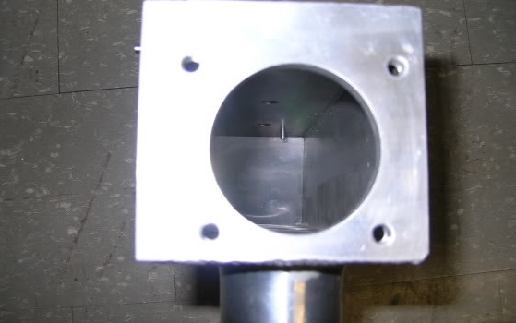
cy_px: 148
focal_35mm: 39
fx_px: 549
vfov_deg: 32.8
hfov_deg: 50.4
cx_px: 262
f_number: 2.7
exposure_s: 1/60.1
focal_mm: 6
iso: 50
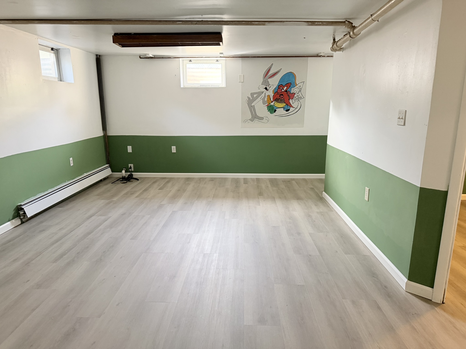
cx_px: 233
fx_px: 323
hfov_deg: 71.6
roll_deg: +0.4
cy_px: 174
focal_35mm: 24
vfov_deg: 56.8
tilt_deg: -13.6
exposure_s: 1/60
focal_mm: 6.76
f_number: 1.78
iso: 400
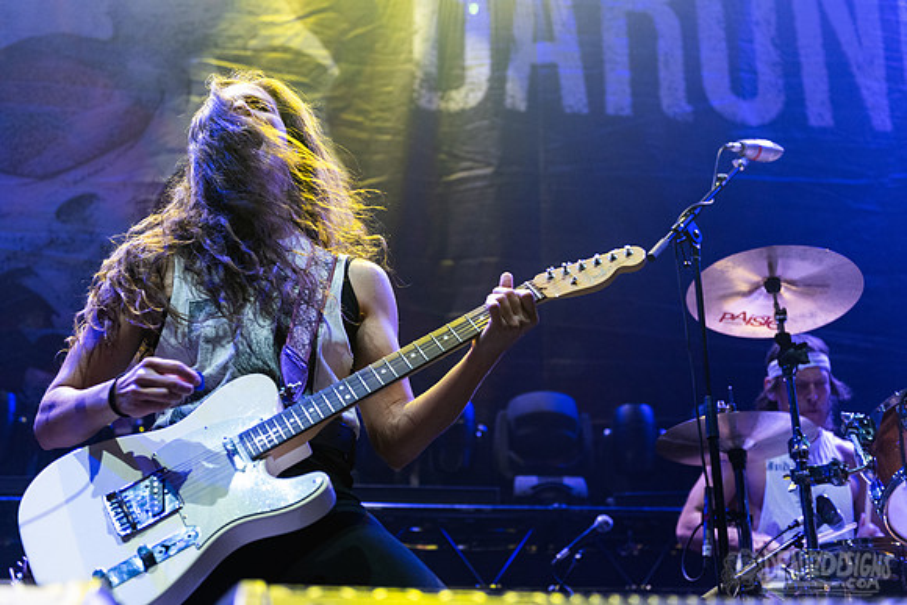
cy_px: 302
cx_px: 454
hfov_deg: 38.2
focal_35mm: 52
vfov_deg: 26.0
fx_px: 1310
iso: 3200
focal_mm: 52
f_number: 3.2
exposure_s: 1/500
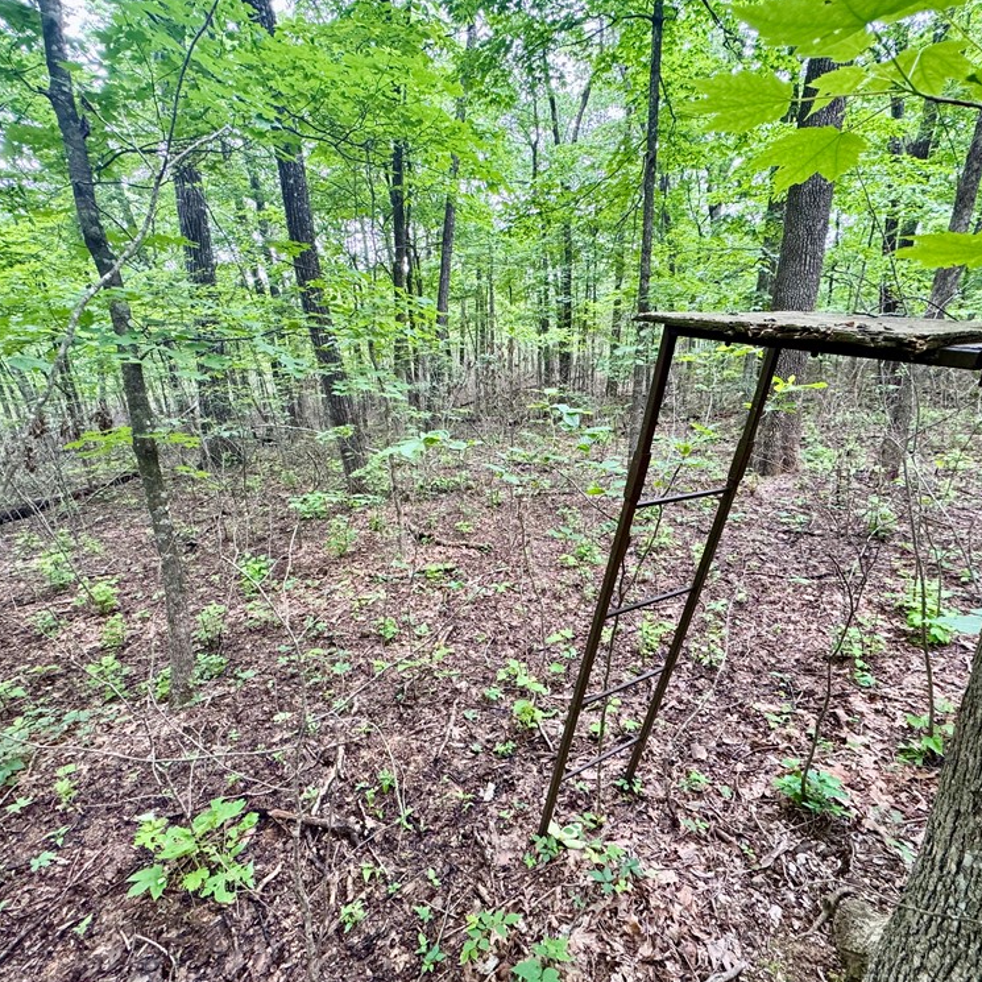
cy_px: 490
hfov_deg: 83.9
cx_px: 506
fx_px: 546
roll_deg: -1.6
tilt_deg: -19.3
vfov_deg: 84.0
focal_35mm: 17
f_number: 2.2
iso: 200
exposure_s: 1/99
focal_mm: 2.22
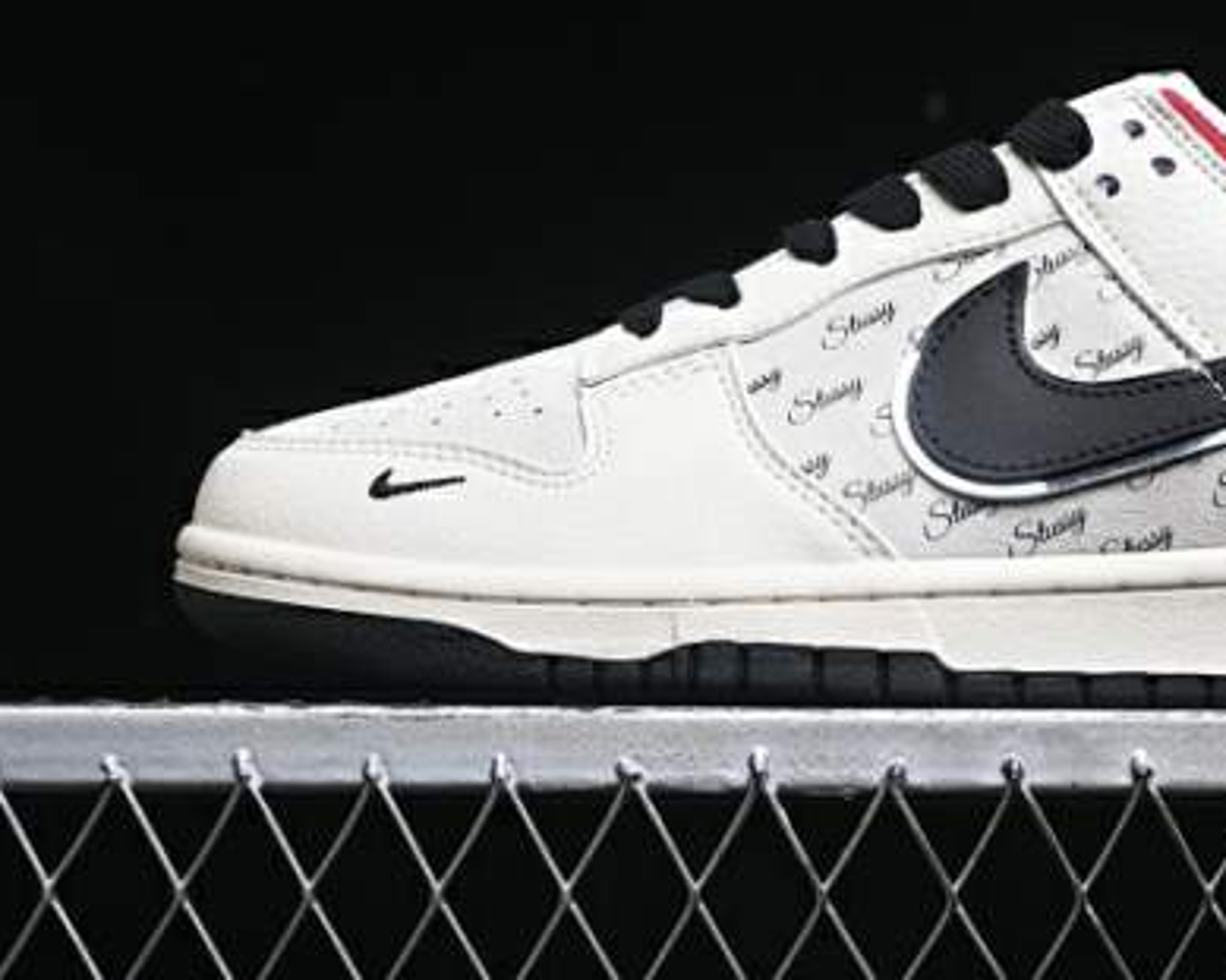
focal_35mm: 132
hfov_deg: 14.5
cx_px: 986
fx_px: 4788
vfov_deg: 11.7
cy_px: 233
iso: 160
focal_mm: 50
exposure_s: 1/60
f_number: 6.3
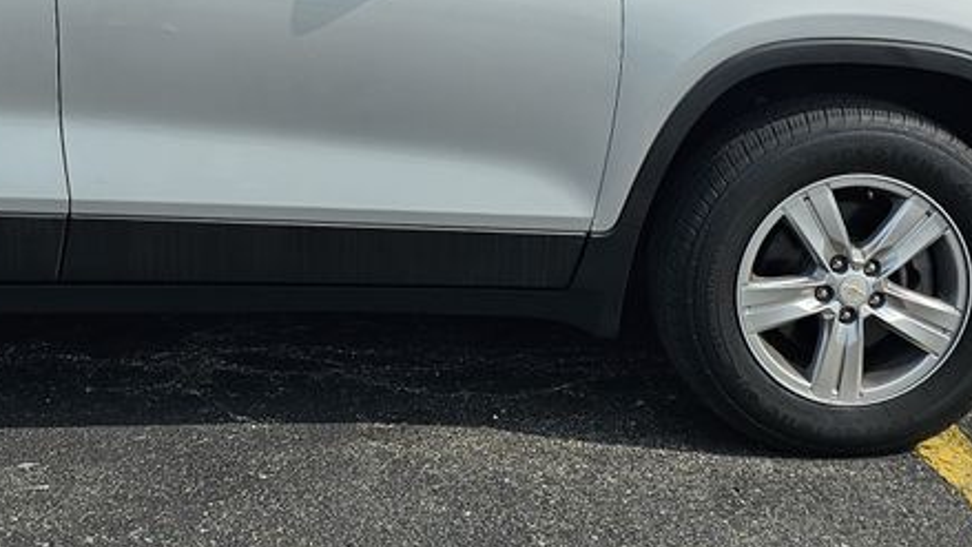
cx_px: 179
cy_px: -49
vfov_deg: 16.1
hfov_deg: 28.3
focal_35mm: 73
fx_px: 1882
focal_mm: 6.3
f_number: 1.7
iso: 10
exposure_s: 1/970
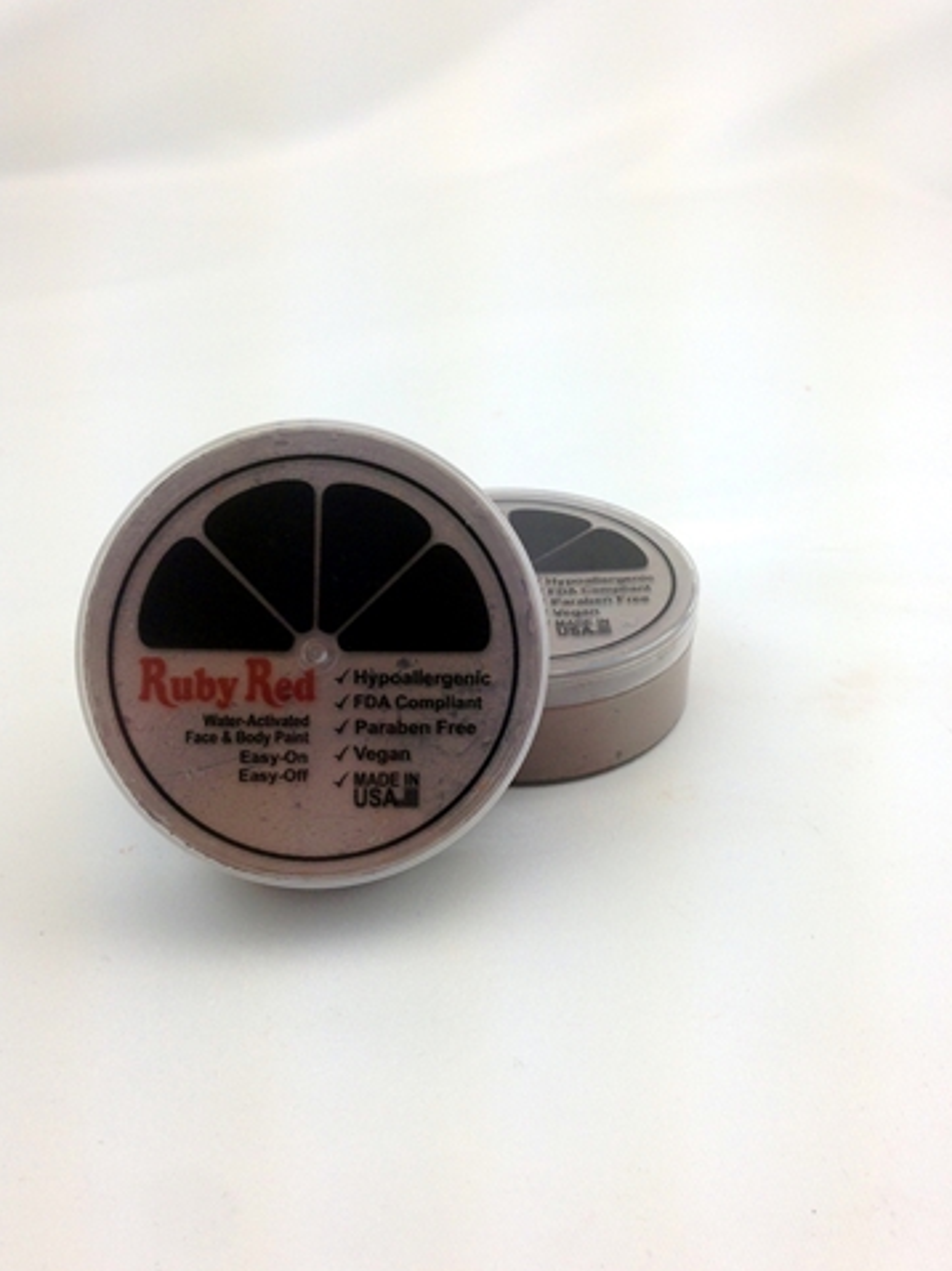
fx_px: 1395
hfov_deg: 37.7
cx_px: 503
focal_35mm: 38
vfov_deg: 49.0
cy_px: 649
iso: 50
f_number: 2.4
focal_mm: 4.12
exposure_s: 1/169
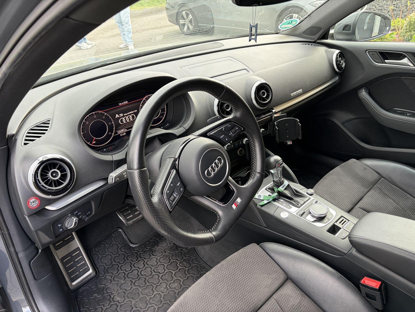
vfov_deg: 53.1
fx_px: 312
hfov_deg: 67.3
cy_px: 156
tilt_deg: -30.8
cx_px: 208
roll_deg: +2.2
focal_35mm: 26
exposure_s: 1/121
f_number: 1.6
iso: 125
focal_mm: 5.96
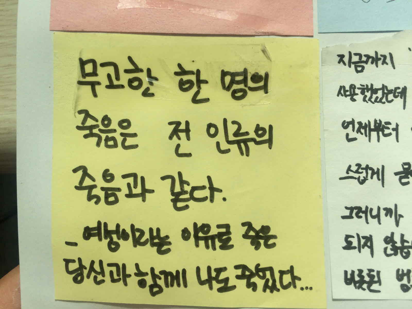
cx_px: 206
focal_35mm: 29
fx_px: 345
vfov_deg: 48.2
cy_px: 154
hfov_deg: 61.7
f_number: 2.2
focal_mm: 4.15
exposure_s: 1/720
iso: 32
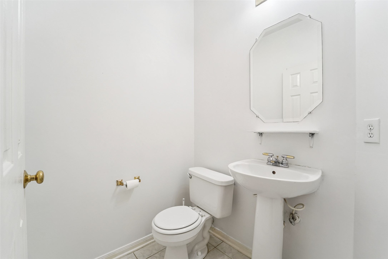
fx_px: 151
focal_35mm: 14
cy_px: 130
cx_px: 194
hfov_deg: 104.3
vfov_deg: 81.2
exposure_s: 1/60
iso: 500
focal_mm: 14
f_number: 8
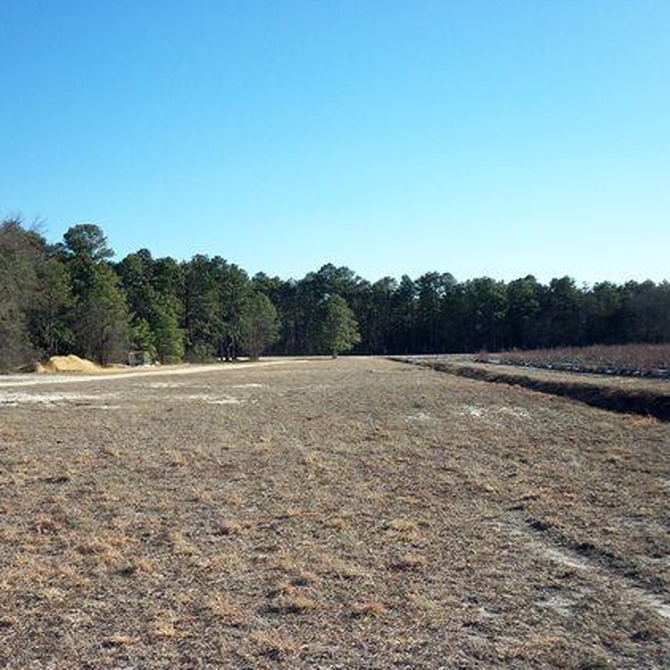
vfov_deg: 37.5
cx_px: 283
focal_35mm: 45
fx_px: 985
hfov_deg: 37.5
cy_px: 365
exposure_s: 1/640
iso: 80
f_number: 2.9
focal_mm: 5.7
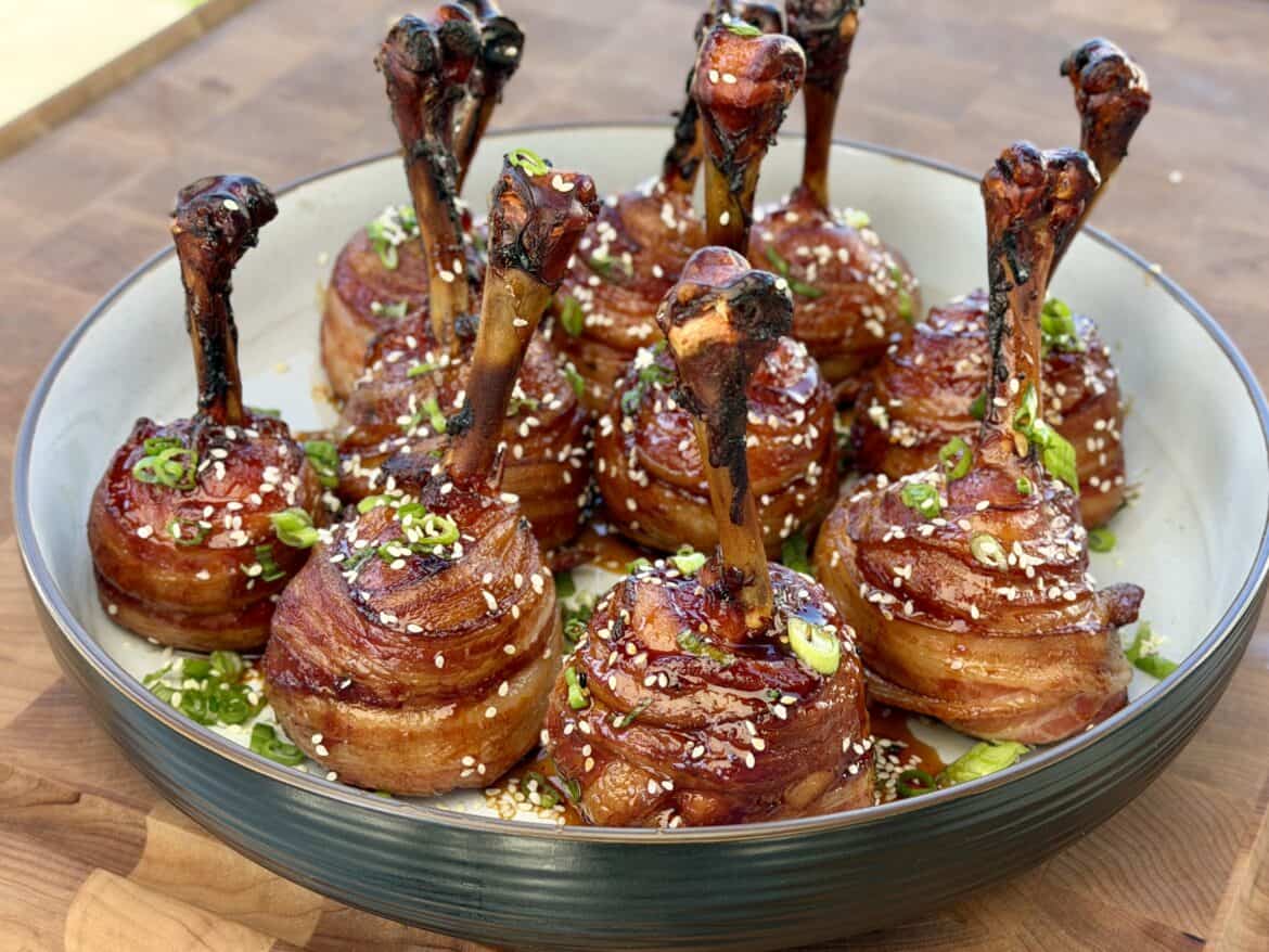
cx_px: 634
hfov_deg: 39.6
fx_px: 1760
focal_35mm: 48
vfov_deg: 30.3
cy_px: 476
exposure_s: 1/442
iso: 80
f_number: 1.78
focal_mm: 6.76
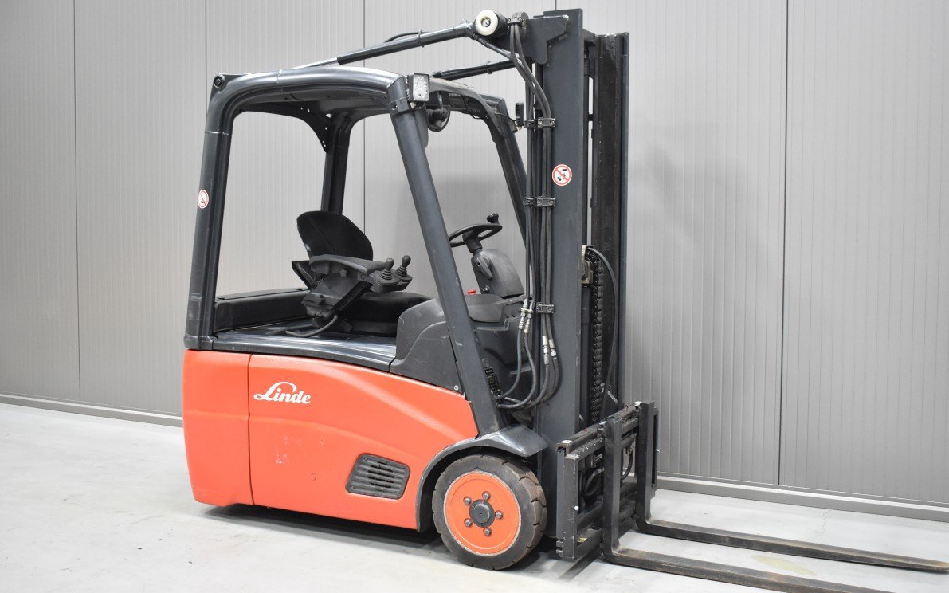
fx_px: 996
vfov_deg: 33.1
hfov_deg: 50.9
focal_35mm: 39
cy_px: 275
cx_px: 477
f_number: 4.5
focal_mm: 25
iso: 2000
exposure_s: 1/40
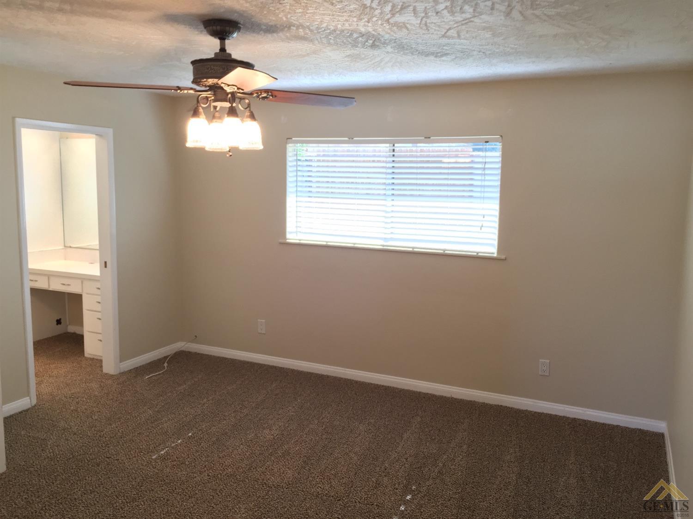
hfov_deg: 61.7
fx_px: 580
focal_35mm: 29
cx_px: 346
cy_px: 260
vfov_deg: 48.2
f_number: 2.2
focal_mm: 4.15
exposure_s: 1/30
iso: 50
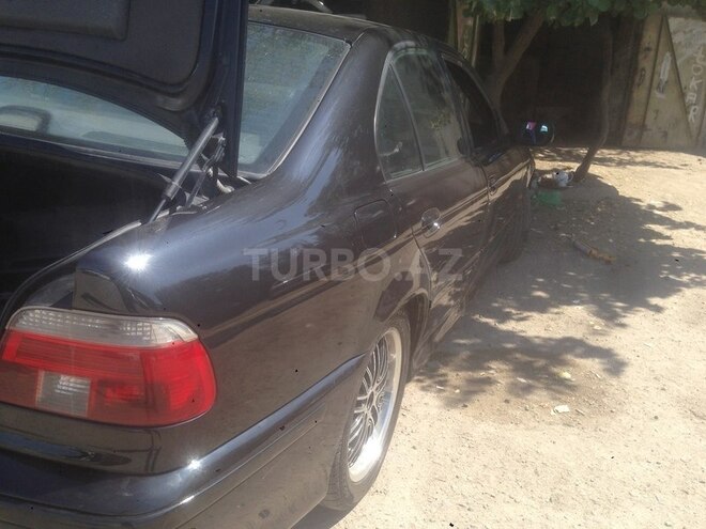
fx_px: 673
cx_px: 353
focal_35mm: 33
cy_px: 264
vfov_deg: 42.9
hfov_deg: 55.4
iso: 50
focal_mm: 4.12
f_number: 2.4
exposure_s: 1/542
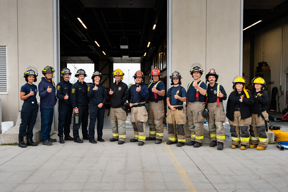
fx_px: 265
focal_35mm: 33
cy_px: 99
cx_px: 140
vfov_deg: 39.9
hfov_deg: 57.1
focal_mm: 31.3
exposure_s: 1/2000
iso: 640
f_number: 2.8
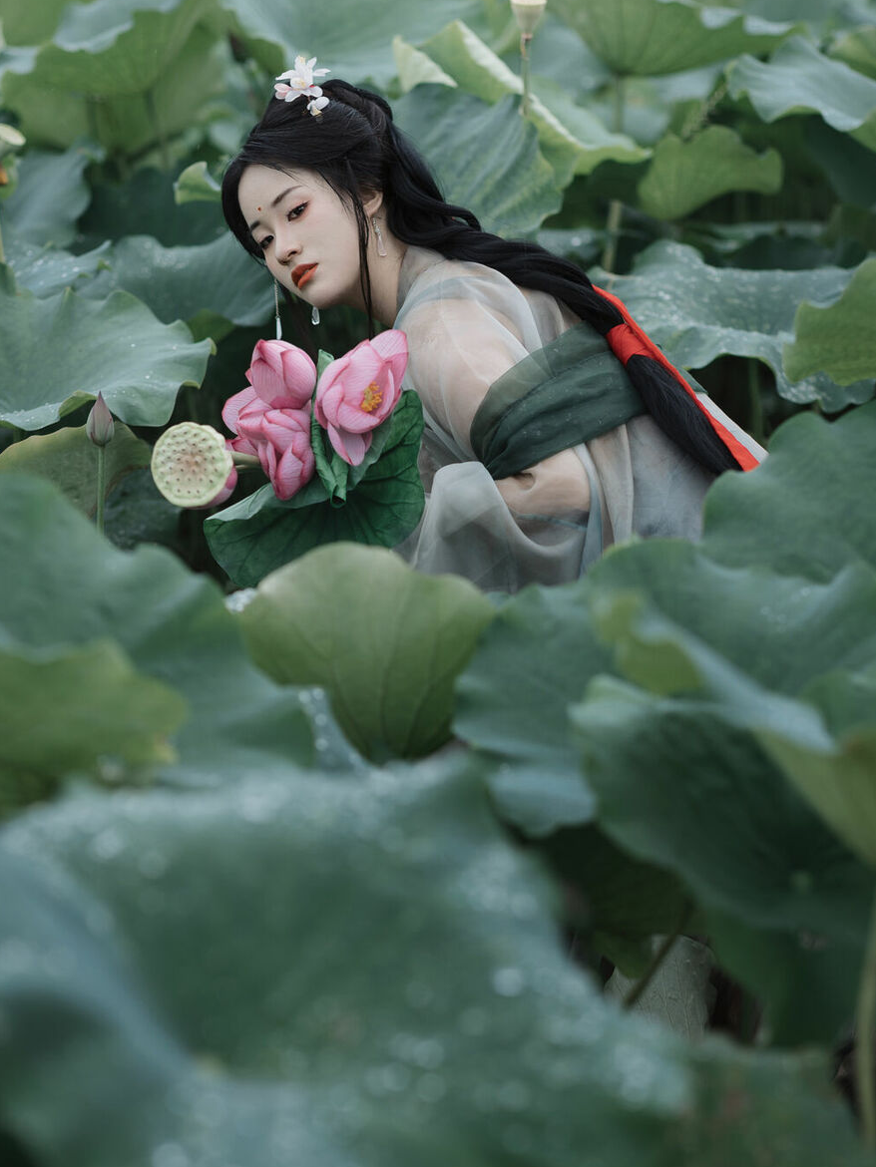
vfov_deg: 17.9
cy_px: 635
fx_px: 3710
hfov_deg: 13.5
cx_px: 409
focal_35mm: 110
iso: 100
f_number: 2.2
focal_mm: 85
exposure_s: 1/800
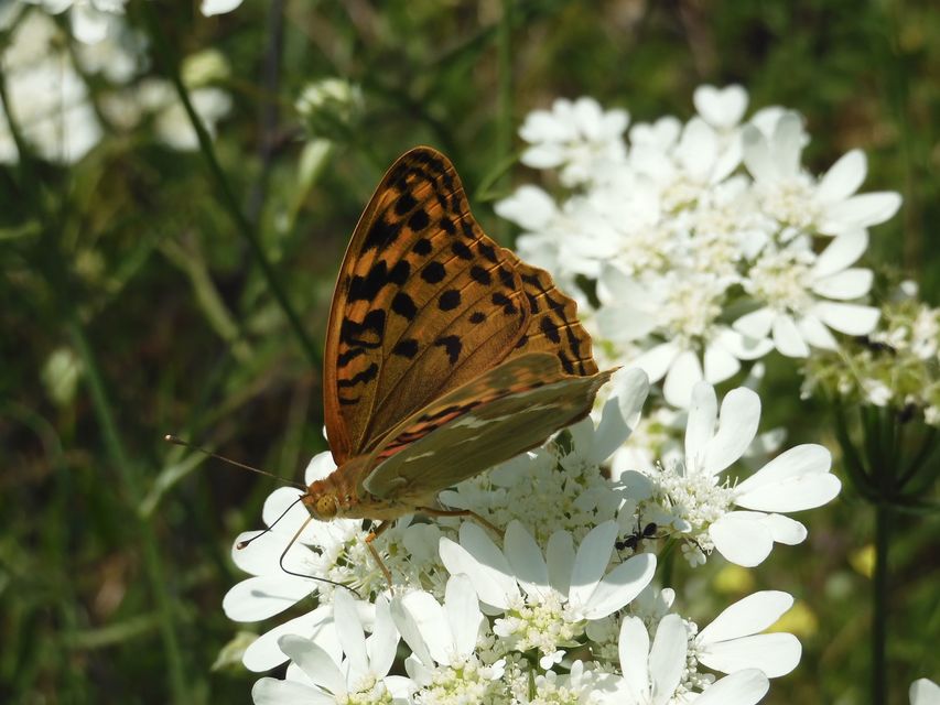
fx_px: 3666
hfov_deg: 14.6
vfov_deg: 11.0
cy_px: 352
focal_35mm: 135
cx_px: 470
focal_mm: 24.1
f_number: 5
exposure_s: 1/1000
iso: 100
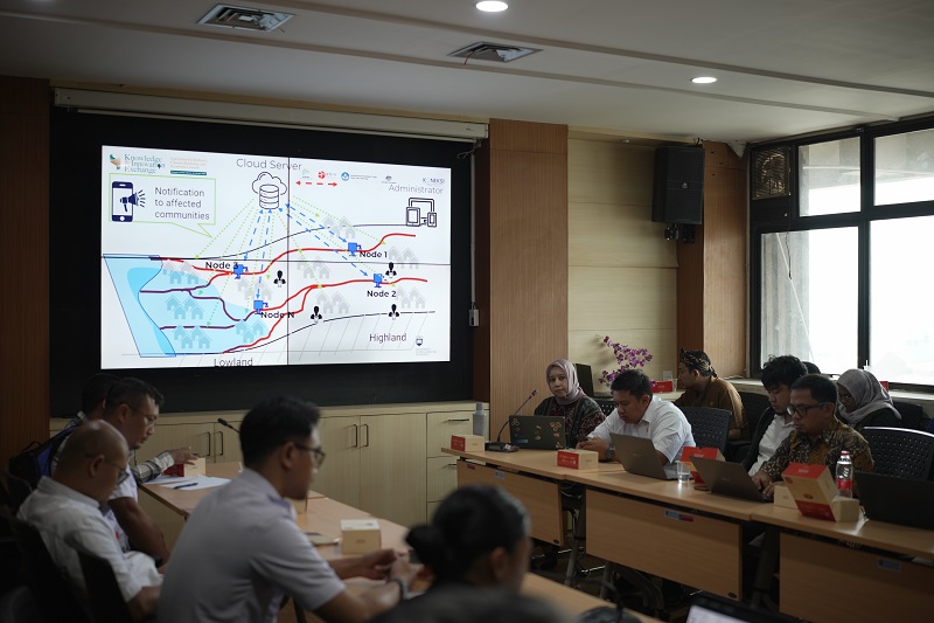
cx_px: 467
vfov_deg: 33.0
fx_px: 1050
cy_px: 312
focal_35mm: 40
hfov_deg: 47.9
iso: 125
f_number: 1.2
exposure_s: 1/100
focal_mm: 27
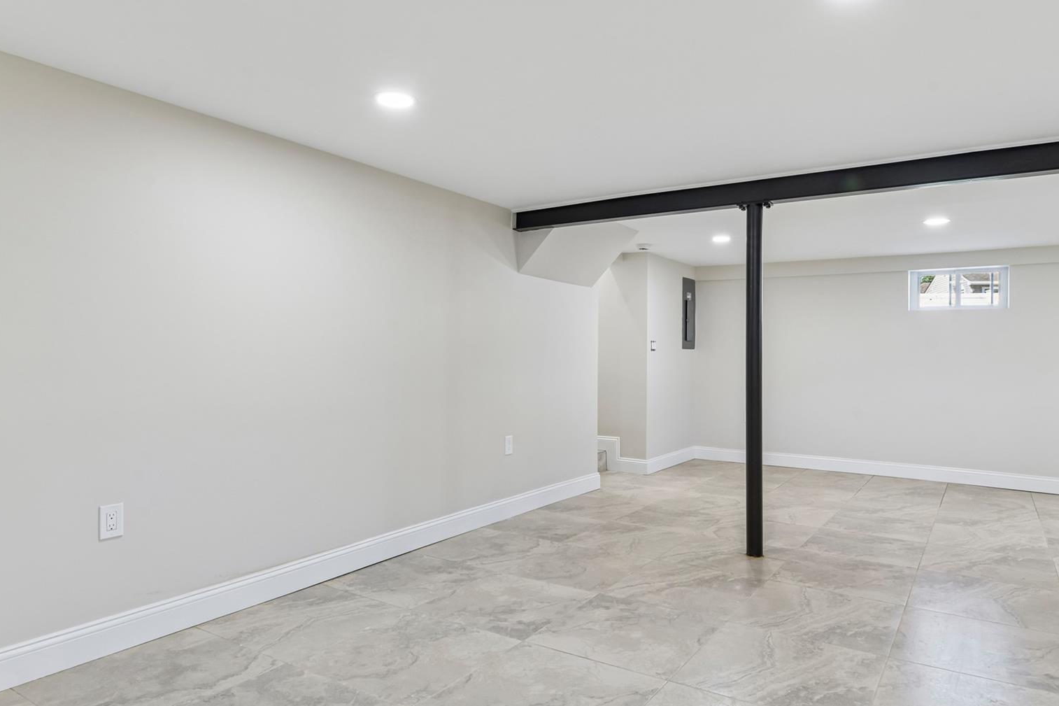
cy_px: 338
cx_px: 578
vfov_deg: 55.1
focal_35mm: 23
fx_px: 676
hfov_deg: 75.9
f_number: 9
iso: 200
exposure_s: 1/8
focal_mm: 17
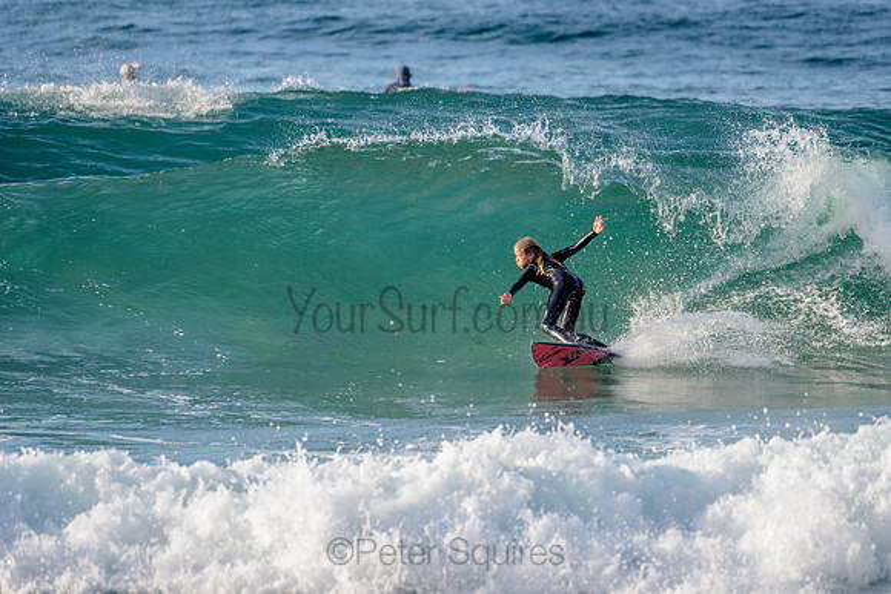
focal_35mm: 613
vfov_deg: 2.2
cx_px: 546
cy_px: 241
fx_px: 15174
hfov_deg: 3.4
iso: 220
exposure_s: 1/1250
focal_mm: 500
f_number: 5.6
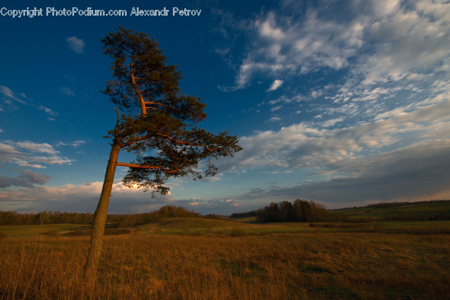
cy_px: 150
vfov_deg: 77.3
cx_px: 225
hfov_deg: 100.4
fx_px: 187
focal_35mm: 15
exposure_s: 1/15
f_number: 22
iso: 100
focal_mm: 15
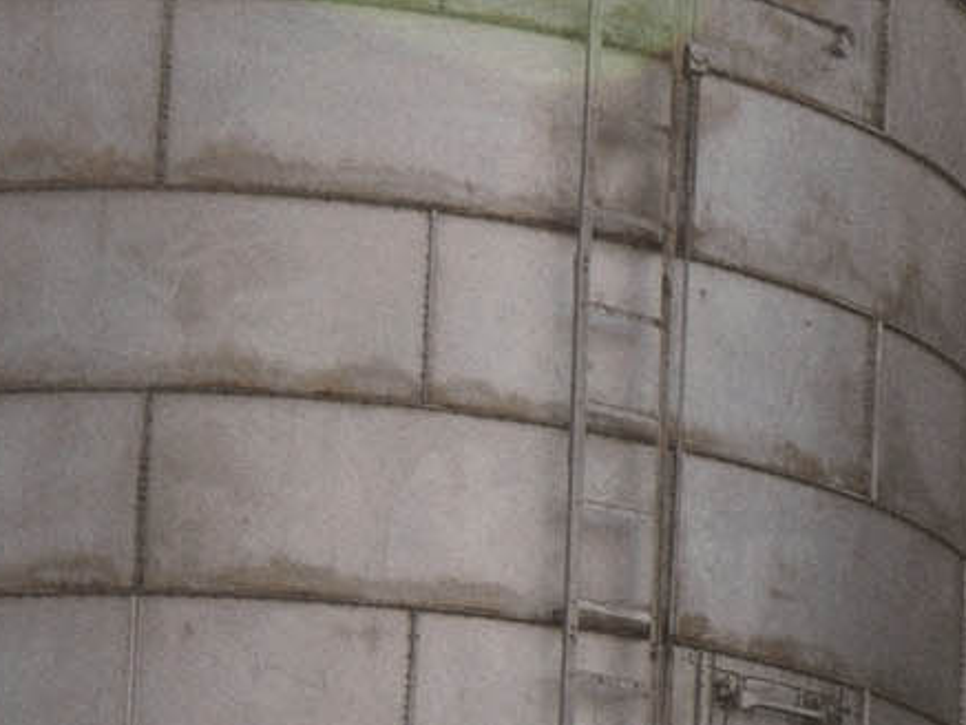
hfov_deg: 9.4
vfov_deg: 8.5
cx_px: 2772
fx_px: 4773
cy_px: 1112
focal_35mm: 171
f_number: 4
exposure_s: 1/160
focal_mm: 24
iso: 160
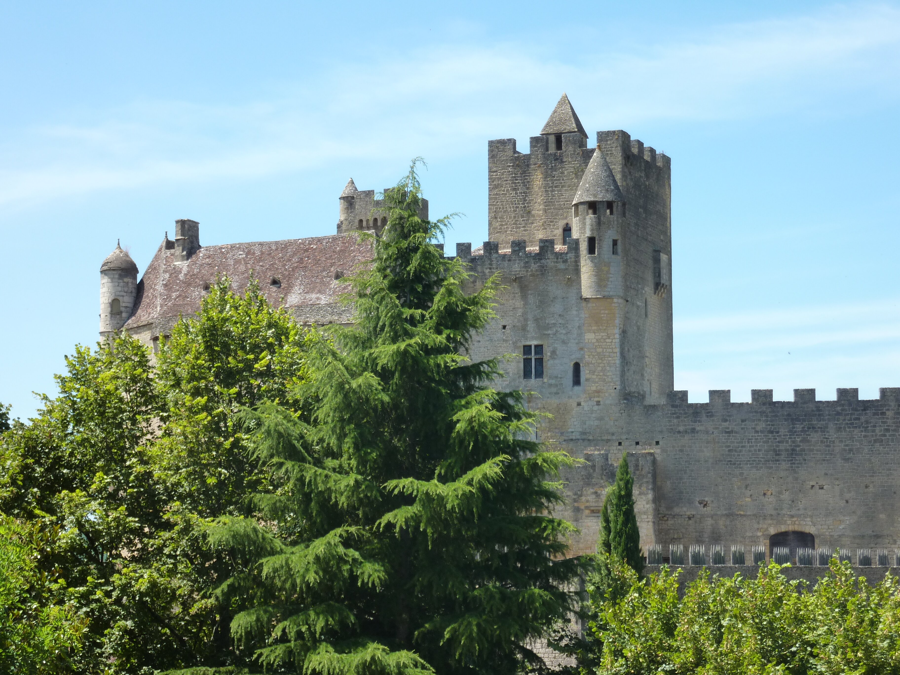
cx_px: 450
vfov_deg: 18.9
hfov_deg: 25.0
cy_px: 338
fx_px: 2028
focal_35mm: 78
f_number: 4.2
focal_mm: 12.8
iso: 125
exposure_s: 1/320
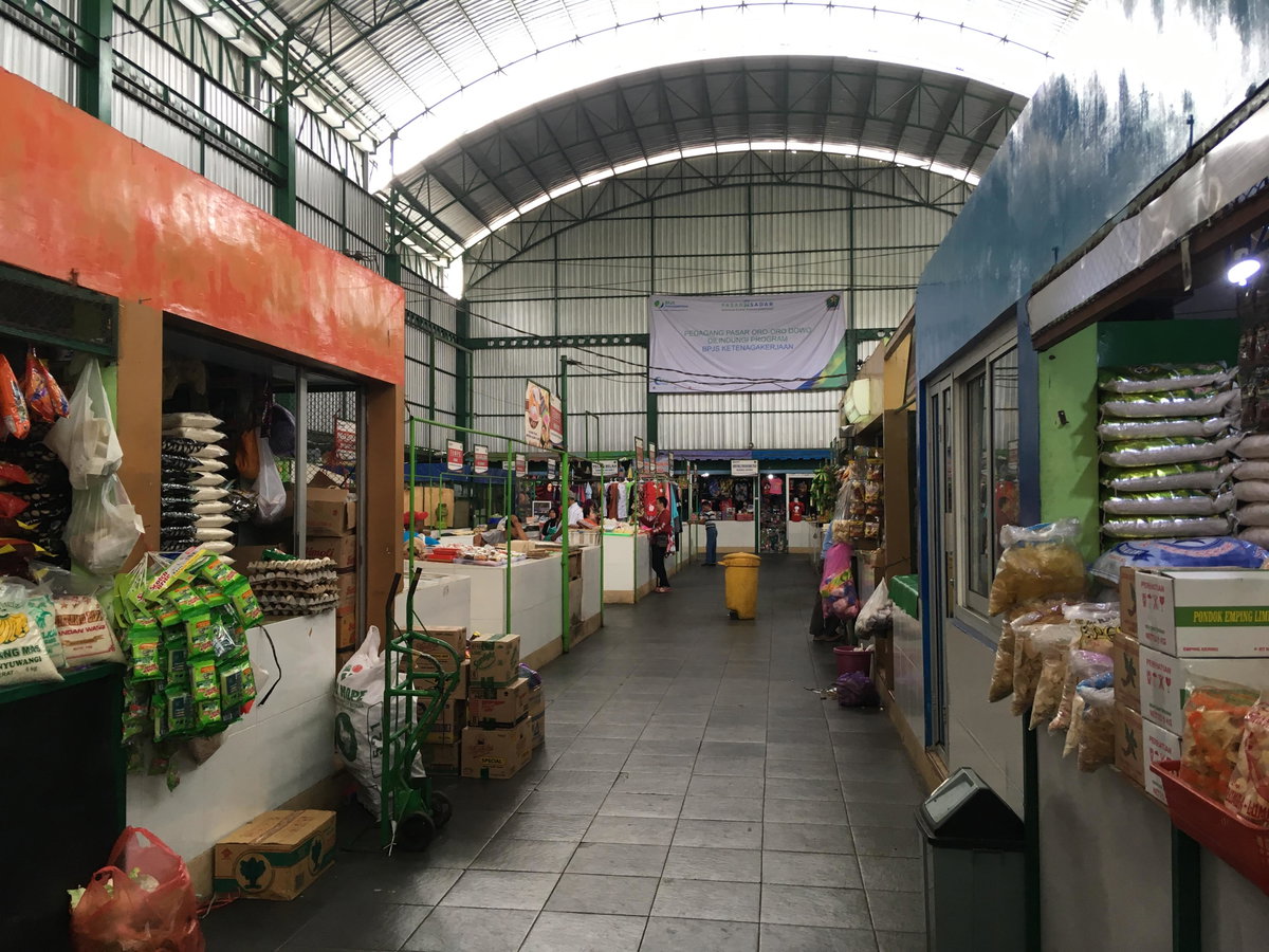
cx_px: 634
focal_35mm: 29
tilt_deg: +2.7
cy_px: 476
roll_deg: -0.5
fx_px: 1063
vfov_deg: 48.2
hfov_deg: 61.7
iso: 25
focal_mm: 4.15
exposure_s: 1/33
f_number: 2.2
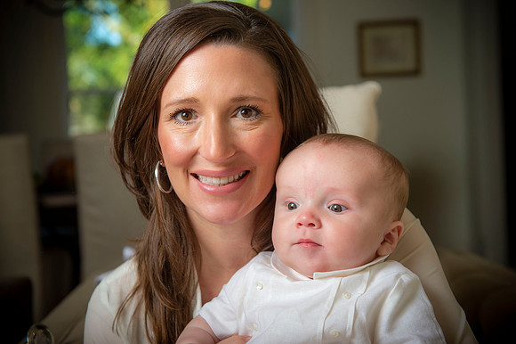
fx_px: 788
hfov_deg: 36.3
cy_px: 172
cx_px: 258
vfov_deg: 24.6
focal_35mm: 55
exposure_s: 1/200
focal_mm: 55
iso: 250
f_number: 4.5
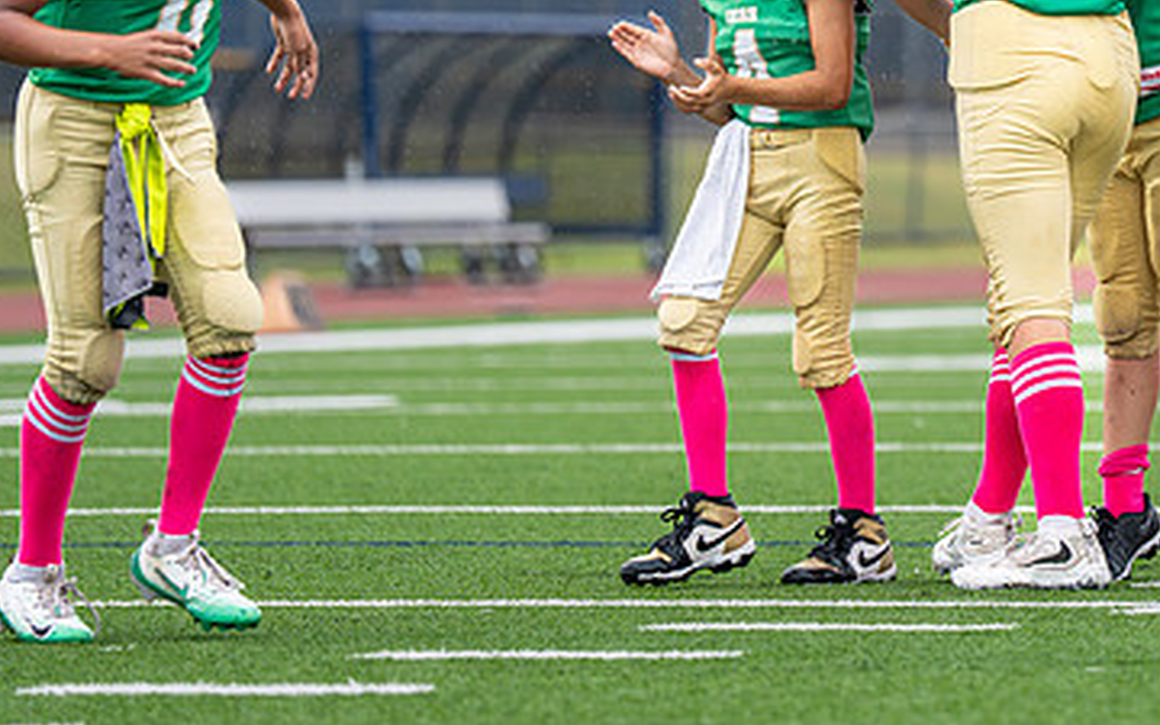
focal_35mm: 315
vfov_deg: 4.2
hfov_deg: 6.6
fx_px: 9958
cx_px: 1123
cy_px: -61
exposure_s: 1/1000
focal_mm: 146
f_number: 2.8
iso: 400
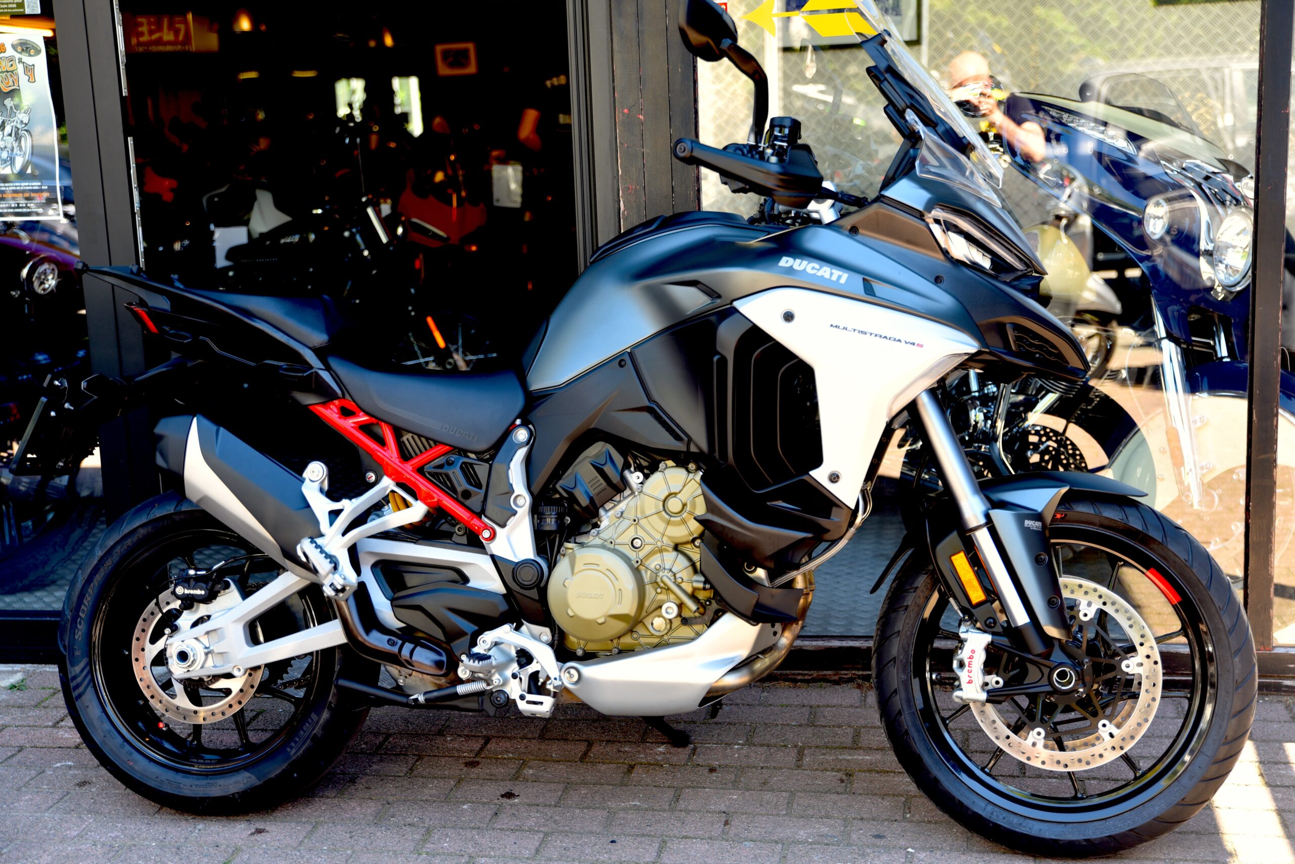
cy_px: 432
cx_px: 648
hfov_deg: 41.1
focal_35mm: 48
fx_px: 1727
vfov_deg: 28.1
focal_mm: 48
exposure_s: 1/60
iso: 100
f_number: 2.8
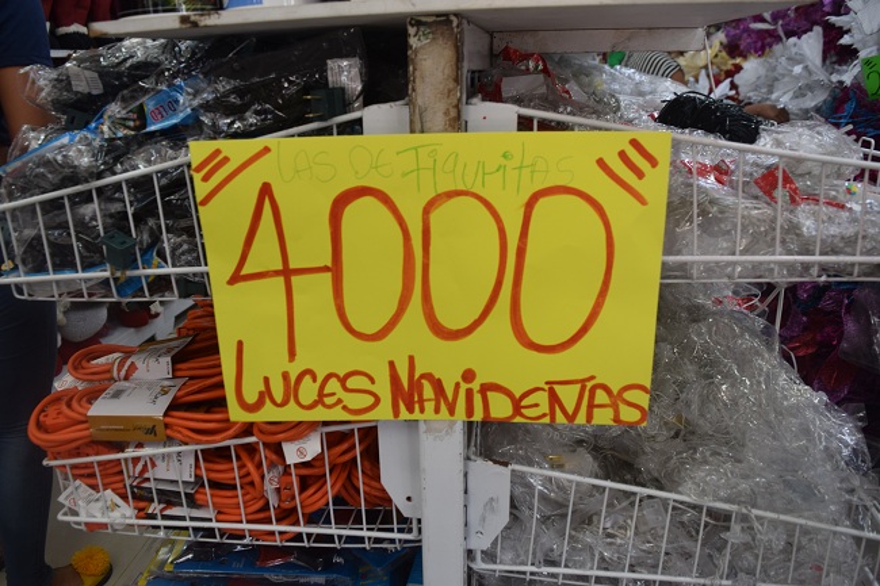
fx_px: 660
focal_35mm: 27
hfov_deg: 67.4
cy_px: 293
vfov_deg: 47.9
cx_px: 440
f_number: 4.5
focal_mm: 18
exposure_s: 1/80
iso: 400
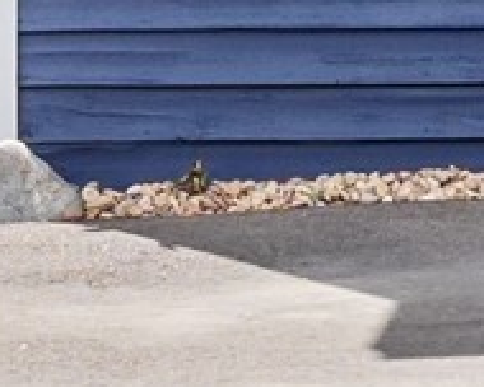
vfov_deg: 5.3
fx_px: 3954
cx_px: 419
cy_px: -704
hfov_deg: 7.0
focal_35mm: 276
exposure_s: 1/800
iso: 400
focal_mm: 22
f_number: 7.1
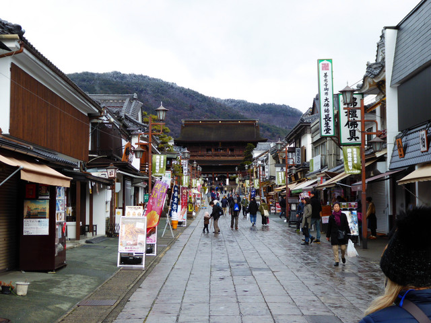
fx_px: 710
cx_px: 216
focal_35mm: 57
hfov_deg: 33.8
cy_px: 162
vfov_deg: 25.7
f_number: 4.2
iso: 100
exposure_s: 1/250
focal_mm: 10.3
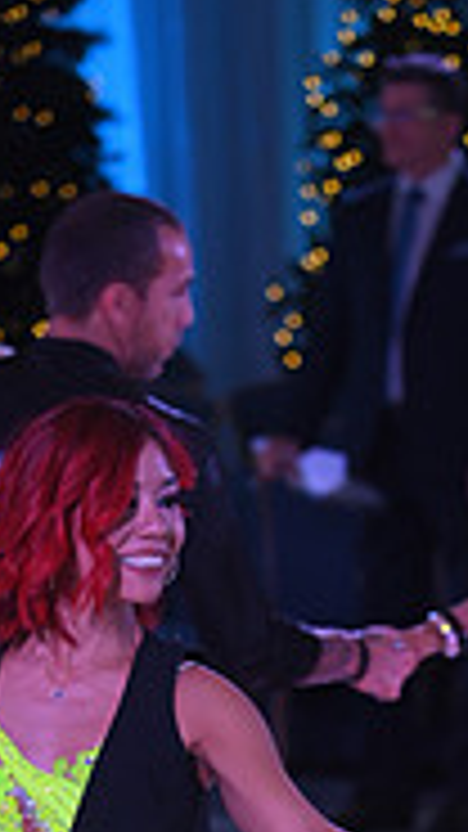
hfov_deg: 2.5
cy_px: 1174
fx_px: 10528
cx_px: 623
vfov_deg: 4.5
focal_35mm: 477
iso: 800
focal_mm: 145
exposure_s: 1/320
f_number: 5
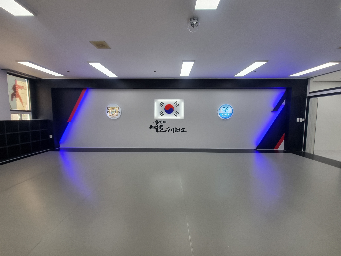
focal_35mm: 13
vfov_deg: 89.9
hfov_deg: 106.2
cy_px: 128
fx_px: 128
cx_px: 170
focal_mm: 2.2
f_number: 2.2
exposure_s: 1/120
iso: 64
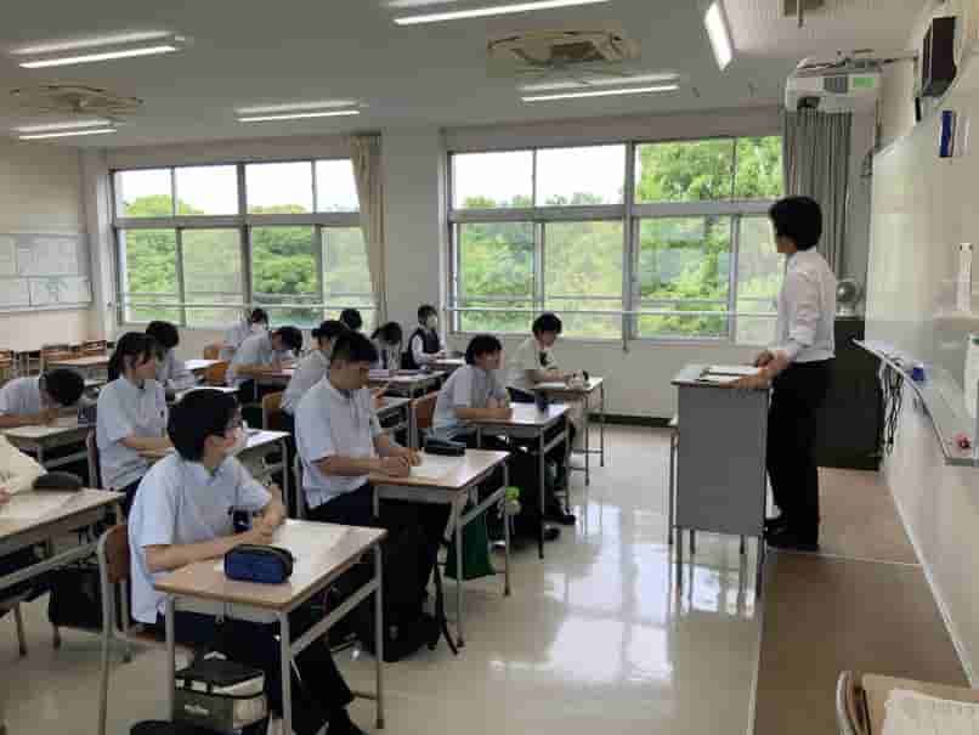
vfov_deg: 48.3
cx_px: 490
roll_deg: -0.9
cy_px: 368
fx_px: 820
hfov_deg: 61.6
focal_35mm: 29
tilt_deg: -6.4
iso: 25
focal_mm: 3
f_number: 1.8
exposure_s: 1/120
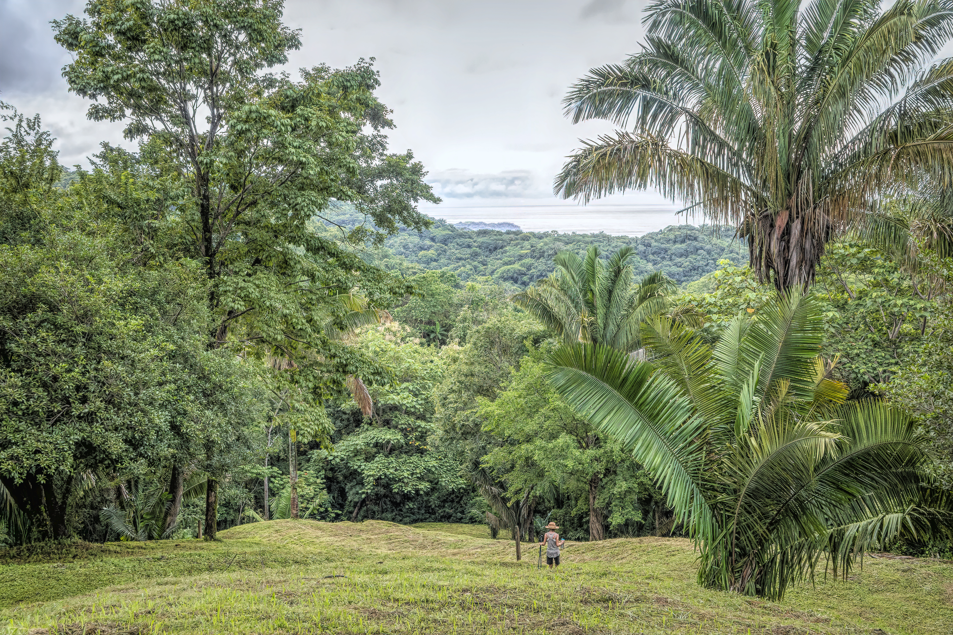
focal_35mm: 34
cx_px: 476
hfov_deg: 55.8
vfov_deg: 38.9
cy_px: 318
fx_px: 900
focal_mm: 12.33
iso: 100
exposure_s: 1/250
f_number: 2.8
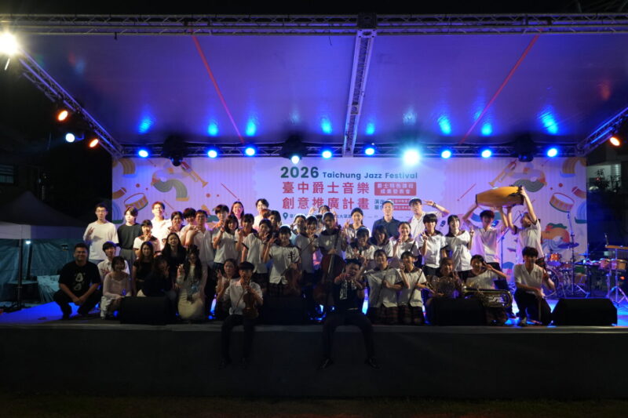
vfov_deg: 38.3
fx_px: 602
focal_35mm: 34
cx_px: 314
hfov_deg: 55.1
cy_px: 209
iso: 1000
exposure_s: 1/60
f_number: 4
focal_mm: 23
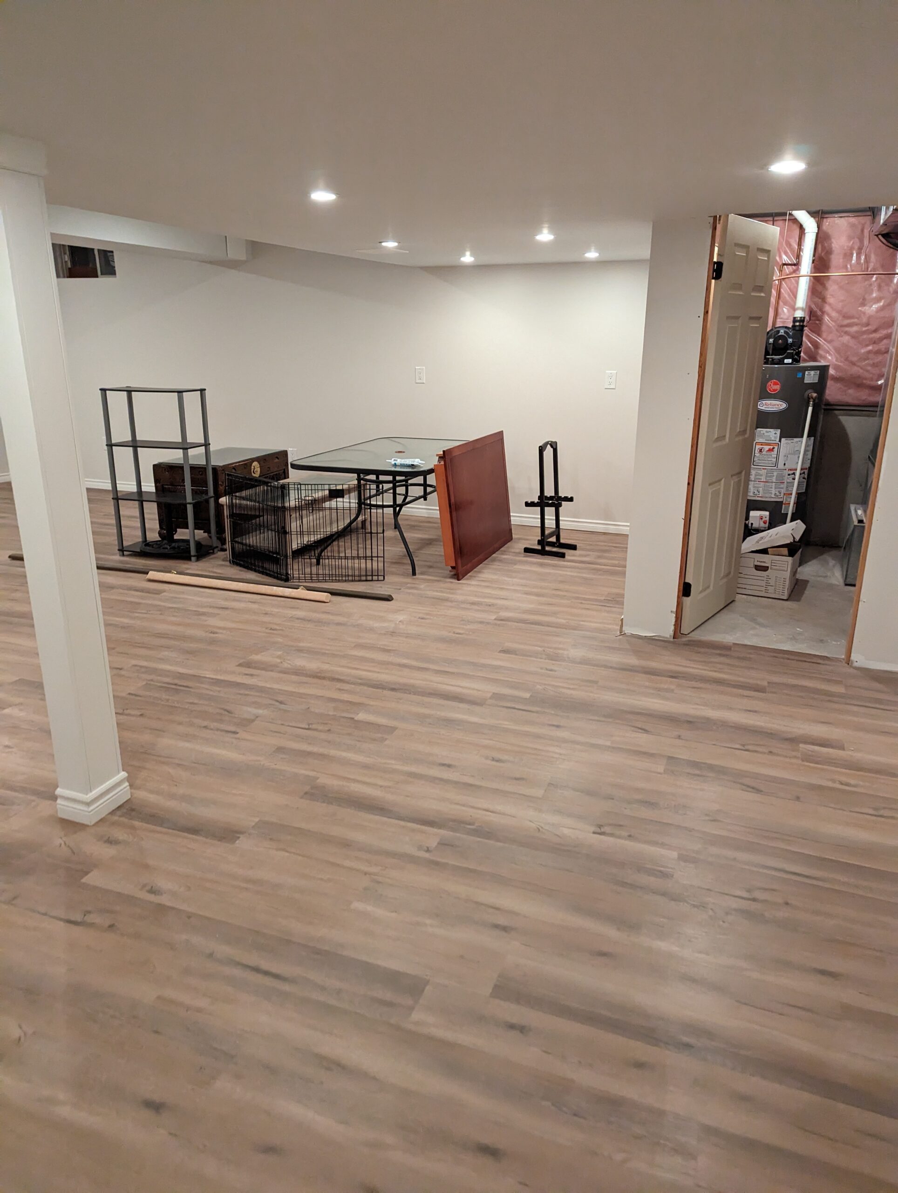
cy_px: 596
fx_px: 828
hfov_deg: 56.9
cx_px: 449
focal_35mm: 24
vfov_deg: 71.5
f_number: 1.85
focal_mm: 6.81
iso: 1563
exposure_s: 1/120
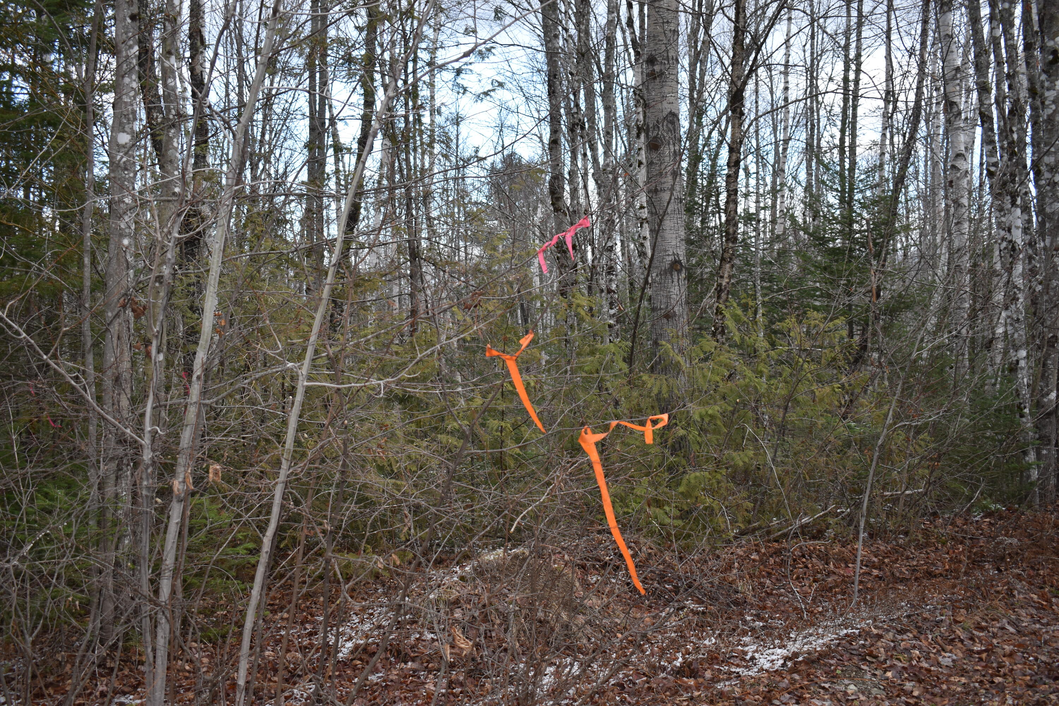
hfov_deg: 51.3
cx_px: 530
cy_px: 353
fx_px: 1103
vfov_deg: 35.5
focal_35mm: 38
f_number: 5
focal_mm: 25
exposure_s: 1/200
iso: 160
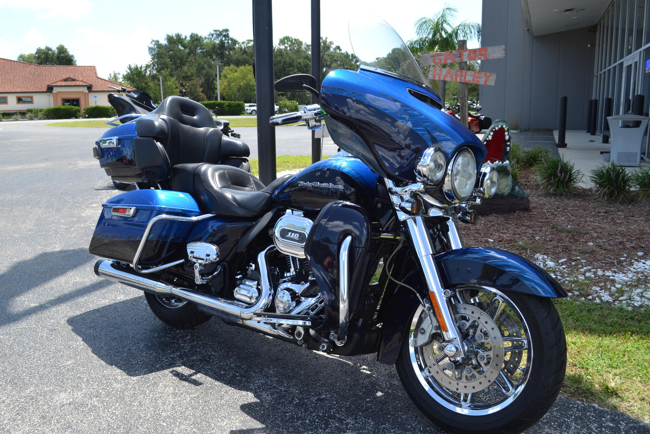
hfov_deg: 61.9
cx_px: 325
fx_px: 542
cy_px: 217
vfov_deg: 43.6
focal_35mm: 30
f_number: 6.3
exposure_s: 1/160
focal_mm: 20
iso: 100
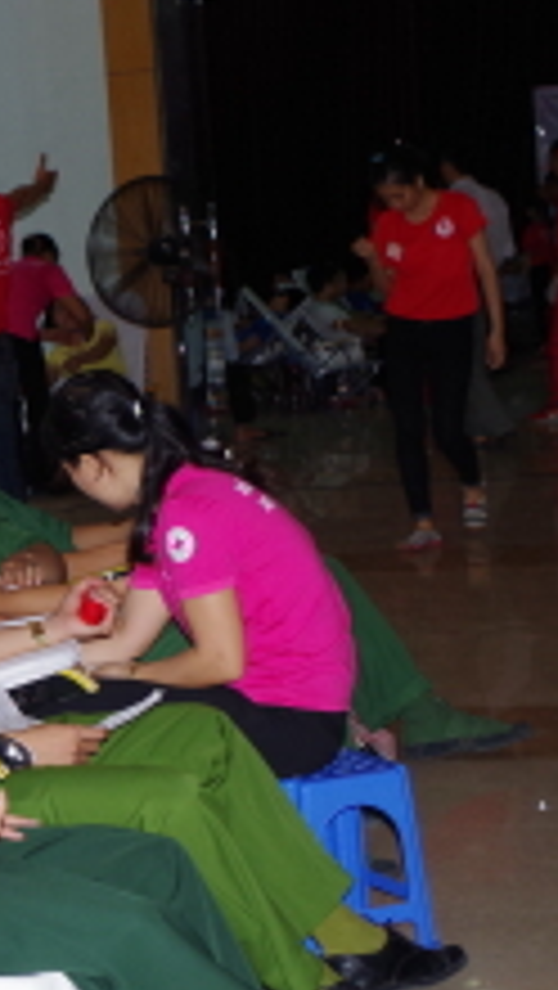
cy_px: 531
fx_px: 2127
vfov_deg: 26.2
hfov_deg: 13.4
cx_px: -464
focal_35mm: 81
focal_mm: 21.25
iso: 400
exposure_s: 1/180
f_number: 4.5
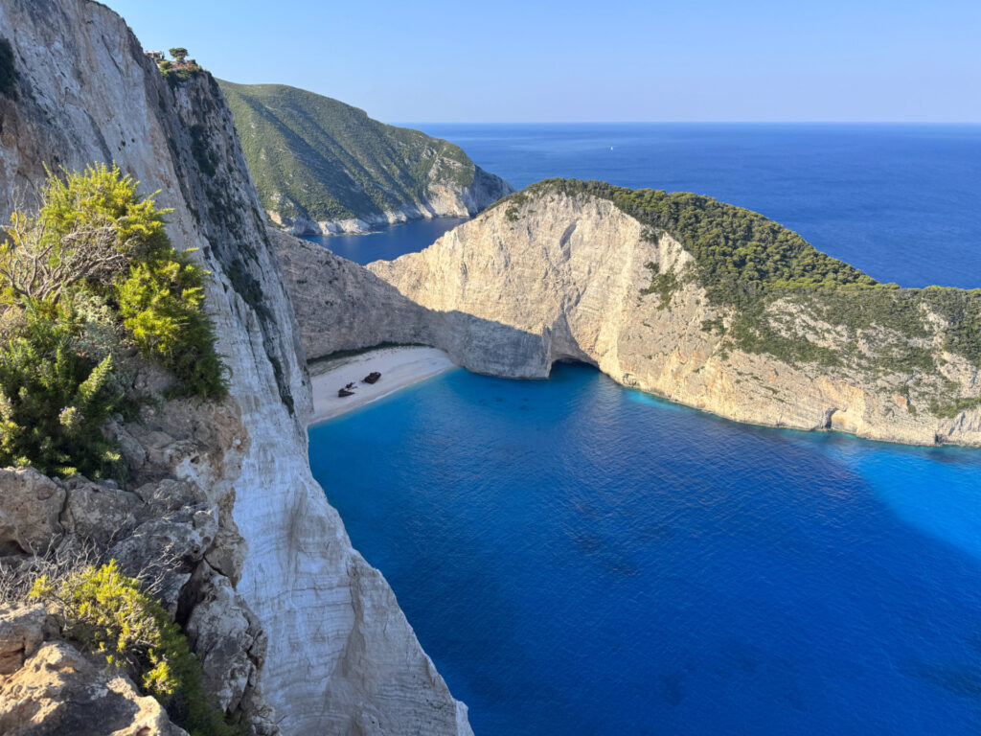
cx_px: 490
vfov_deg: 56.8
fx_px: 680
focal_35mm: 24
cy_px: 368
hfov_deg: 71.6
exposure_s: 1/2506
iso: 80
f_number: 1.8
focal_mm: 6.8
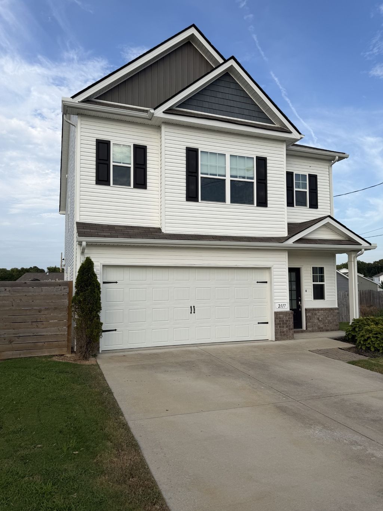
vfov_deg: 71.6
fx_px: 354
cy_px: 256
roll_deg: +0.5
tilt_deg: +4.1
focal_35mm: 24
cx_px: 192
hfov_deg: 56.8
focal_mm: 6.76
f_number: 1.78
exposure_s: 1/3145
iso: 80
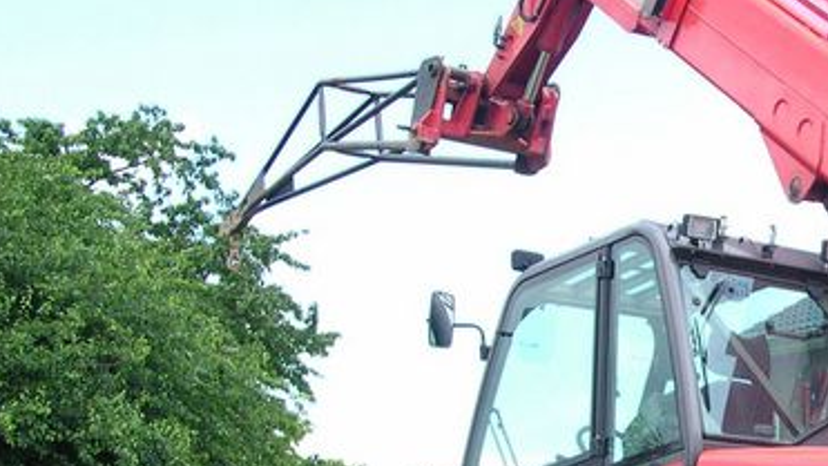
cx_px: 810
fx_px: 1911
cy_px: 470
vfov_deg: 13.7
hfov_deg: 23.5
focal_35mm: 87
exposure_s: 1/426
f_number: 2.7
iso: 141
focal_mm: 5.6
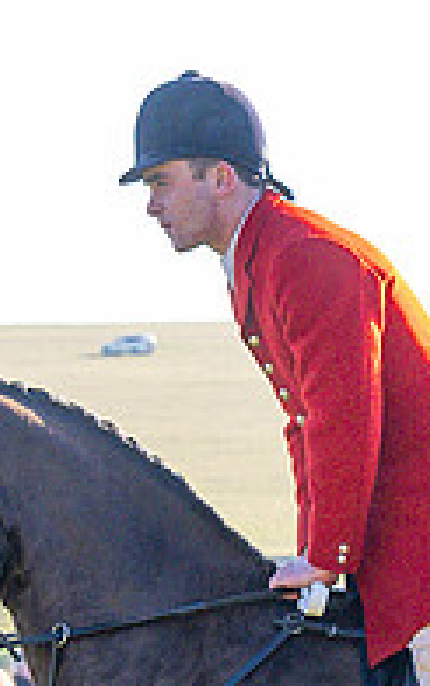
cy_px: 915
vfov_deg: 7.0
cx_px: 1048
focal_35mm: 295
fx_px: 5515
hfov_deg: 4.4
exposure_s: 1/1000
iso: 640
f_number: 4
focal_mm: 43
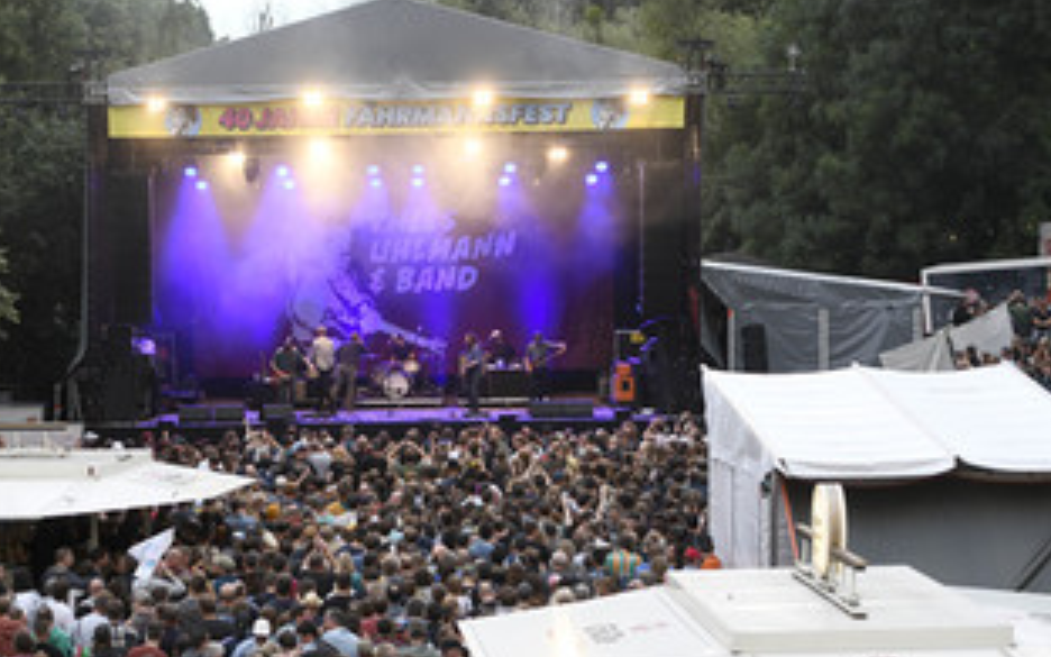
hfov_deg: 20.1
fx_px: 2950
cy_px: 371
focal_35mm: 103
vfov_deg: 12.7
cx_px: 328
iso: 800
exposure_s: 1/320
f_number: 3.5
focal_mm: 70
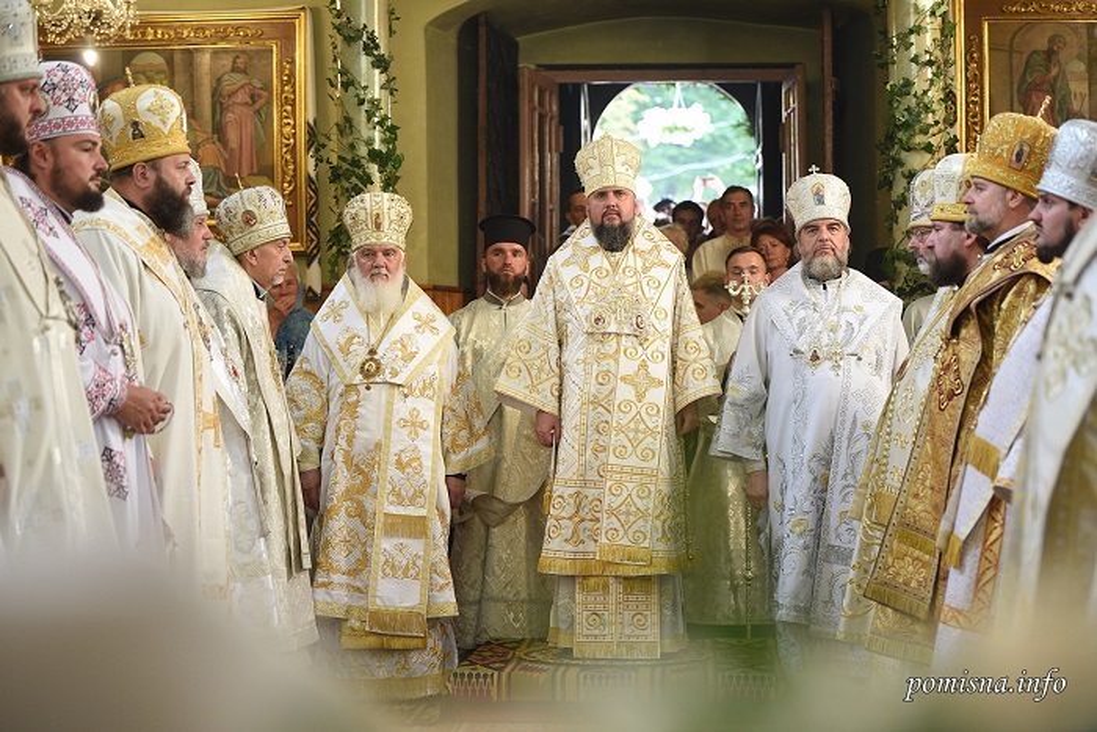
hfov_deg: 28.8
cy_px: 366
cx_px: 548
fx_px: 2133
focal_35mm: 70
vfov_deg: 19.5
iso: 1000
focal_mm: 70
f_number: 2.8
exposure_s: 1/80
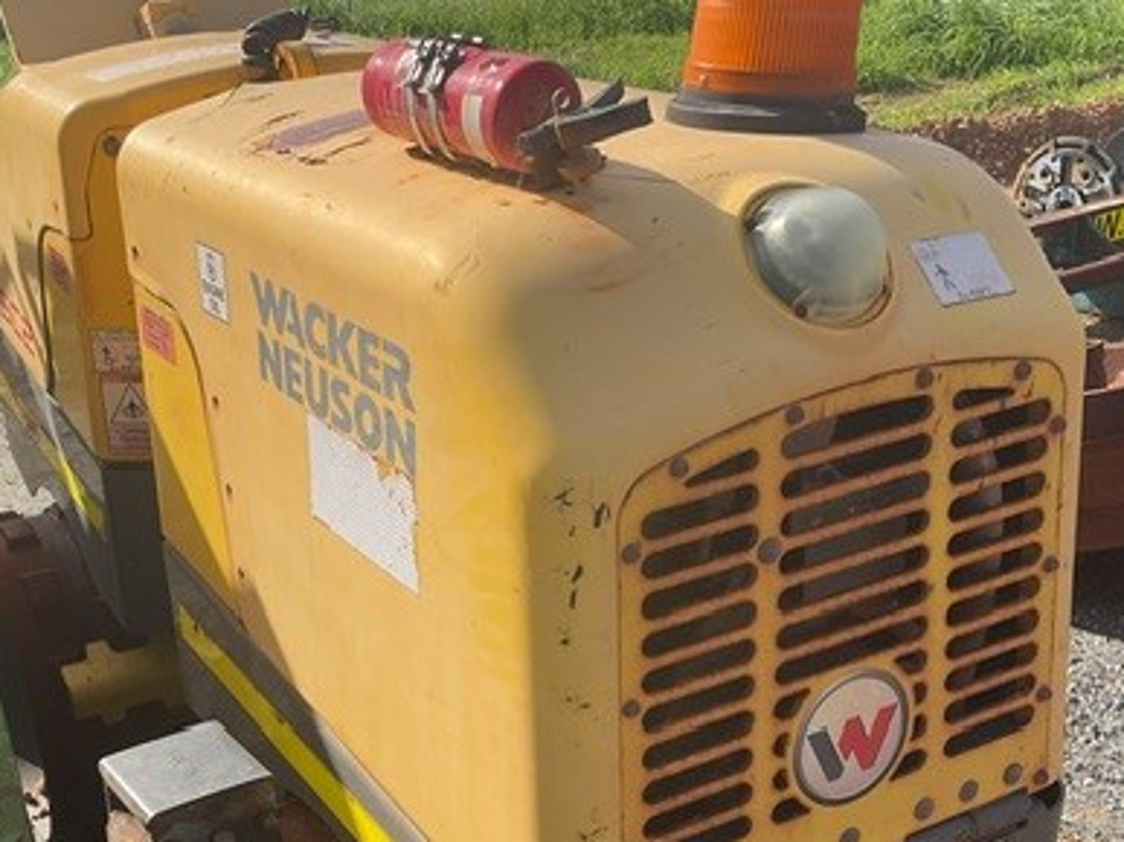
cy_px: 613
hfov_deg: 39.3
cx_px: 395
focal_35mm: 48
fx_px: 1558
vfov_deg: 29.8
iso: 16
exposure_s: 1/1377
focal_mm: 3
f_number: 1.8
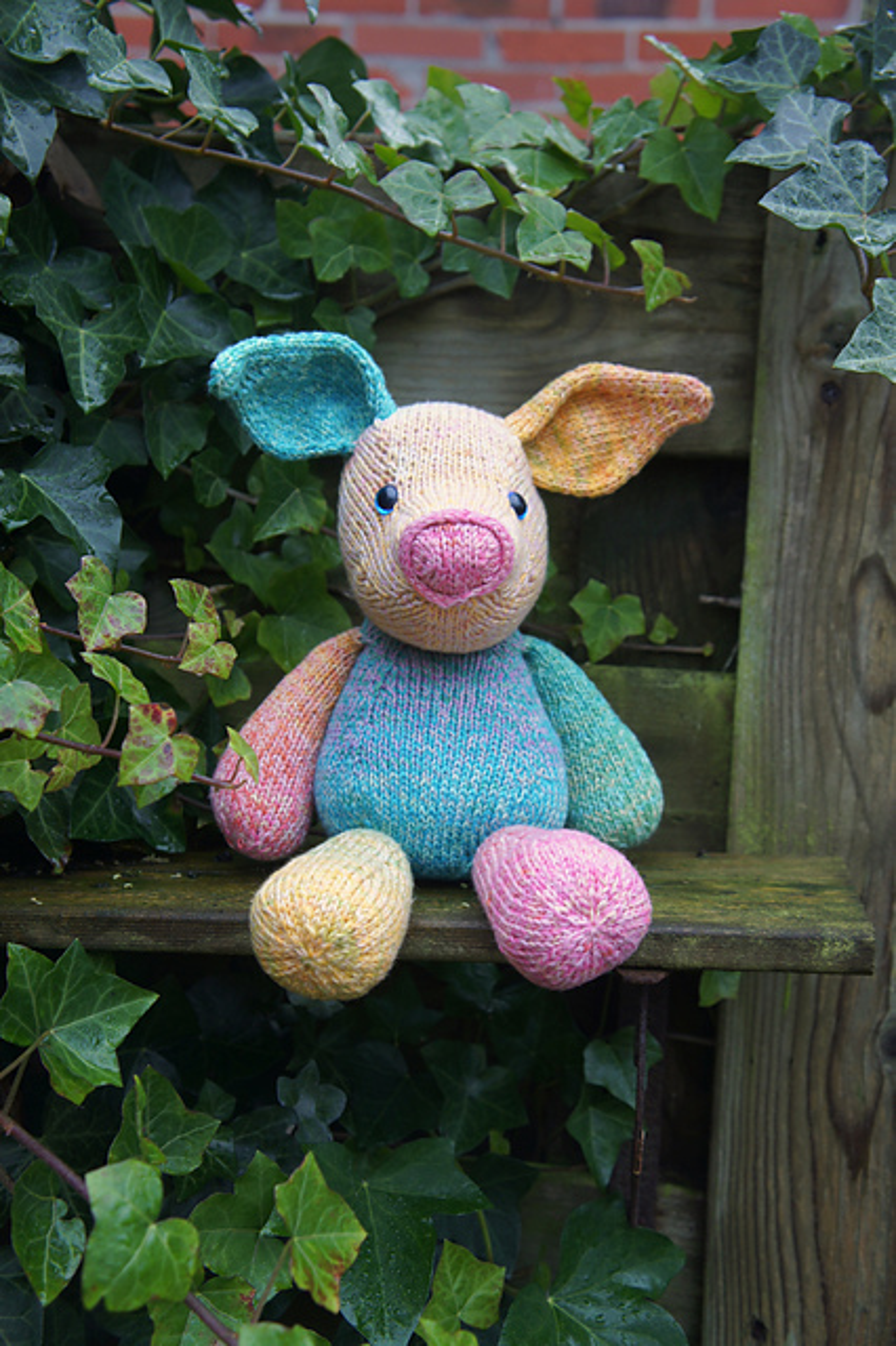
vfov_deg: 43.6
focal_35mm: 45
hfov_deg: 29.8
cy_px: 673
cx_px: 448
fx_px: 1682
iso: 200
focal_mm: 30
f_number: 4.5
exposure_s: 1/50
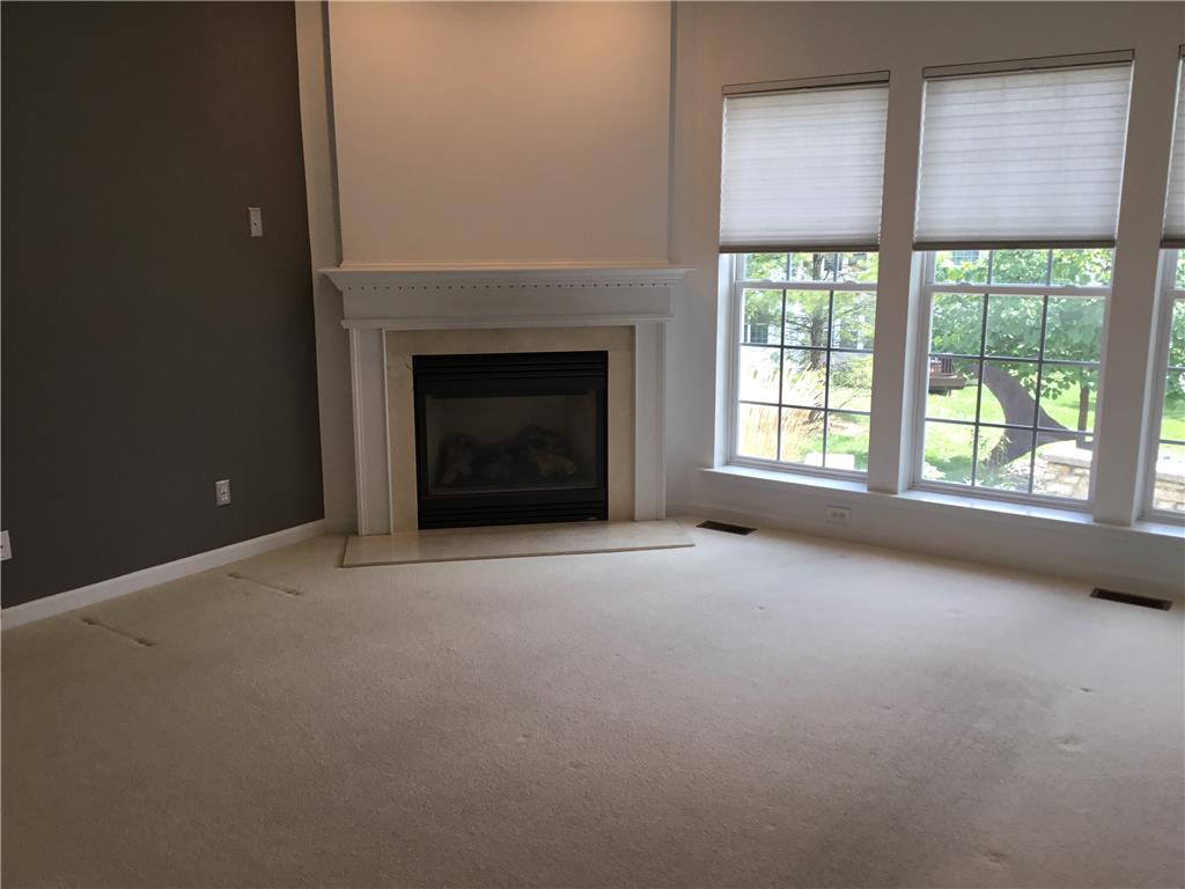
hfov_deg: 58.4
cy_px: 444
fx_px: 1061
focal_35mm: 31
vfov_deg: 45.4
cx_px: 592
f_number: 2.4
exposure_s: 1/120
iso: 40
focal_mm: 3.3
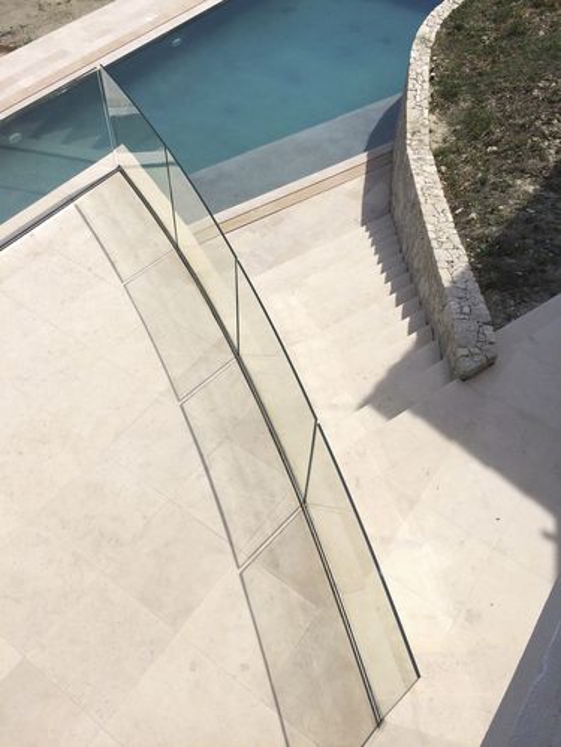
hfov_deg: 48.2
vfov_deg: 61.7
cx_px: 280
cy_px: 374
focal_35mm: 29
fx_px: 627
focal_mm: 4.15
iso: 32
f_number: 2.2
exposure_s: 1/4566
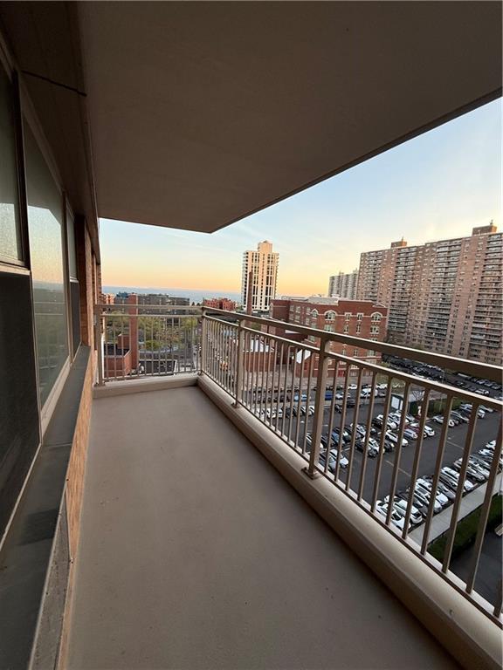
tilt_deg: -8.5
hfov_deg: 85.7
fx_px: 271
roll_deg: -4.2
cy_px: 335
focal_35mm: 14
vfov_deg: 102.1
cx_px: 252
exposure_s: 1/146
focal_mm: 2.22
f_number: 2.2
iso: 50
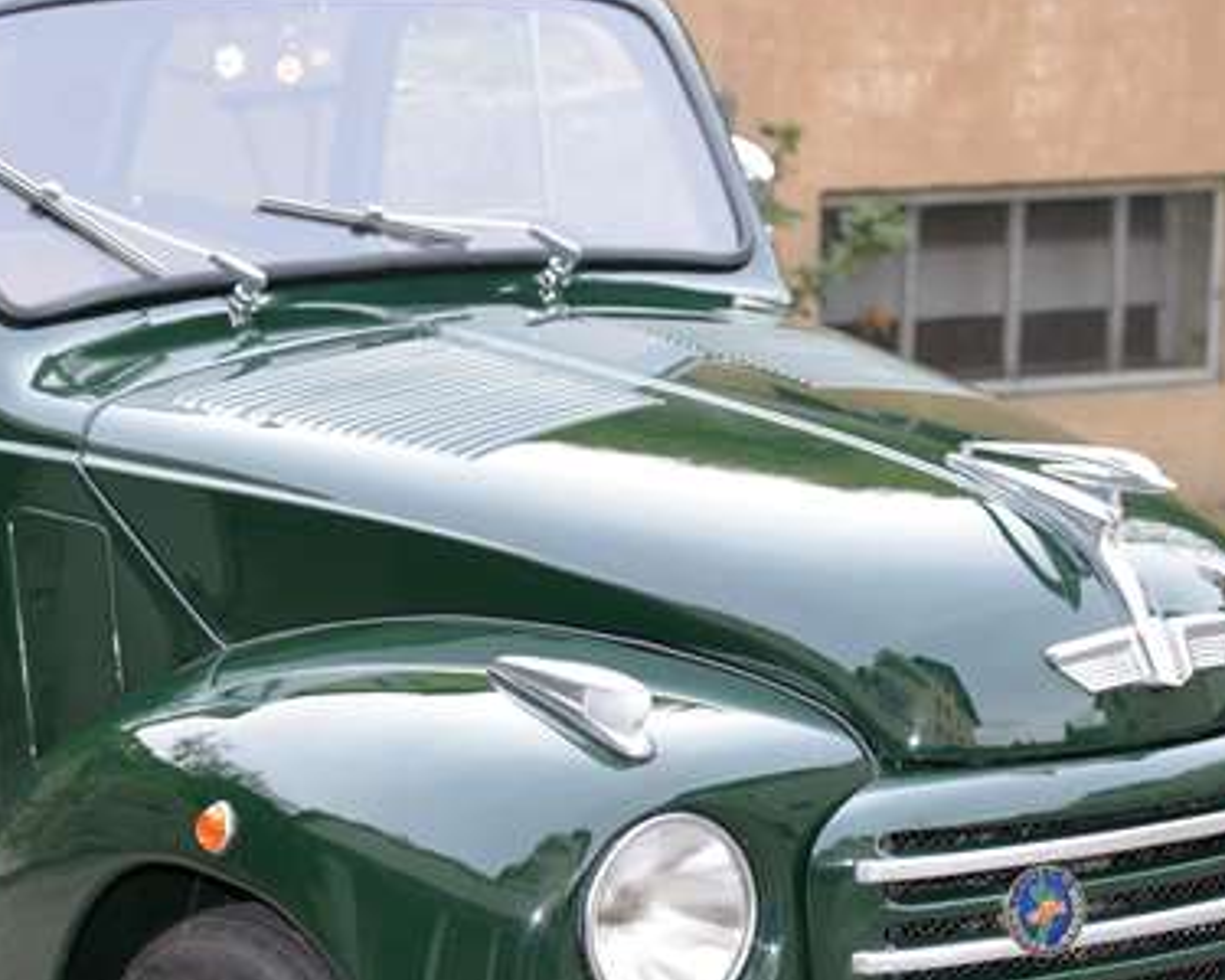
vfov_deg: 12.8
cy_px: 693
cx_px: 379
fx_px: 4351
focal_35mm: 120
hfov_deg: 16.0
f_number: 4
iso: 280
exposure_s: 1/125
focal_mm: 50
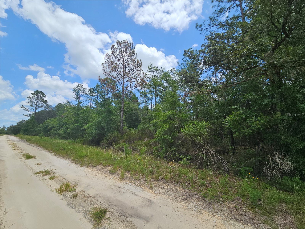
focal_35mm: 13
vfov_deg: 89.9
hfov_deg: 106.2
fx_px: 115
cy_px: 114
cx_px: 152
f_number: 2.2
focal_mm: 2.2
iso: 50
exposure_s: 1/2378
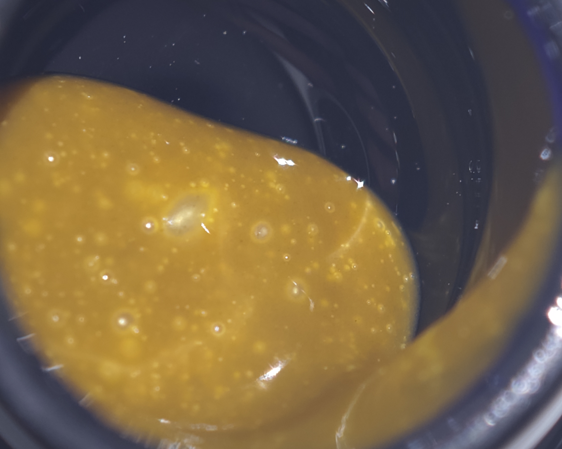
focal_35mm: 179
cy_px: 190
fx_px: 2977
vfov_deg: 8.6
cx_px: 282
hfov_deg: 10.8
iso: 200
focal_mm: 11.5
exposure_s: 1/100
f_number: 1.8
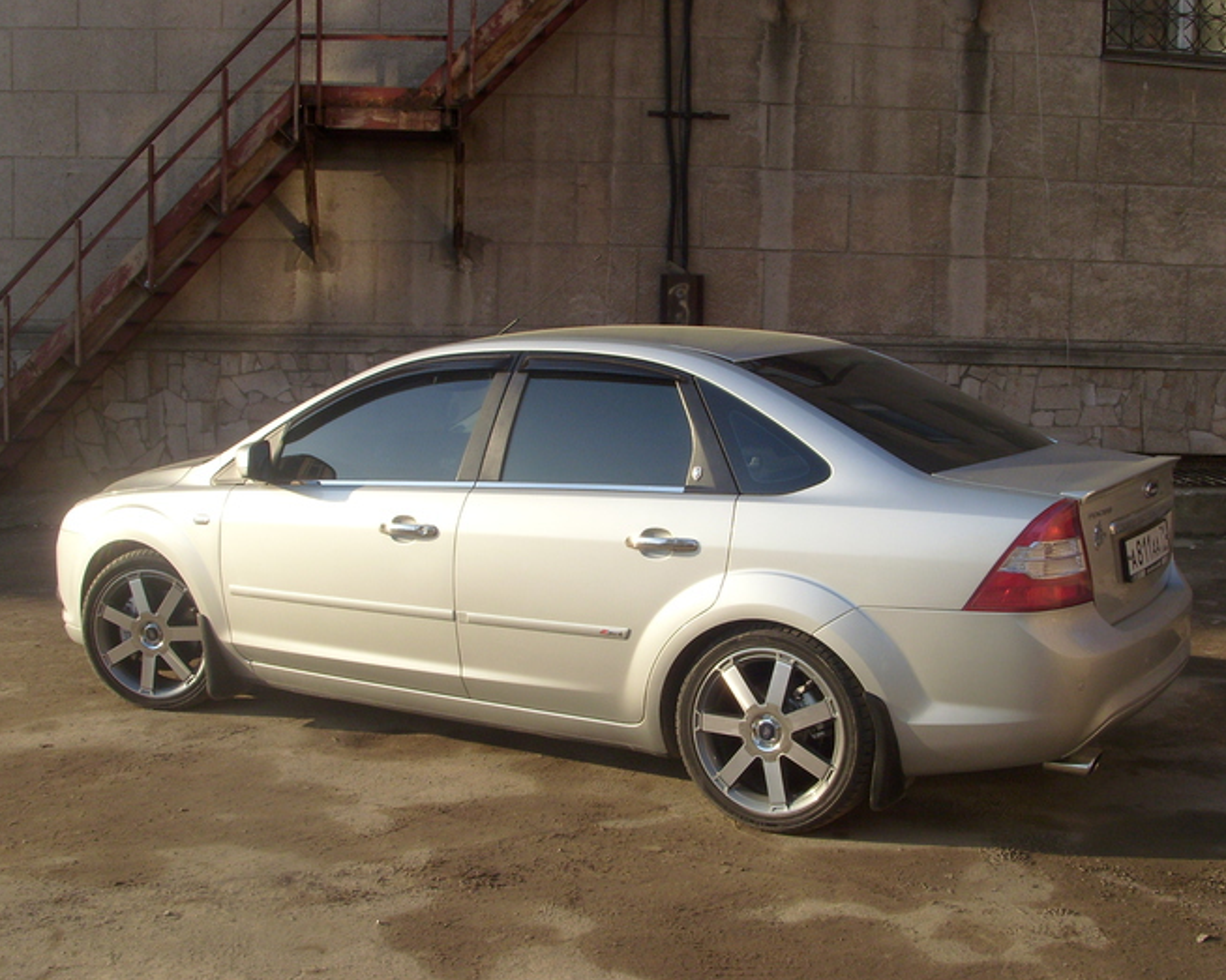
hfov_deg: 42.9
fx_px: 1560
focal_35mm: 43
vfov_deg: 34.9
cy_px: 485
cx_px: 619
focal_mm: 6
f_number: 5.5
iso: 80
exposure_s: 1/180
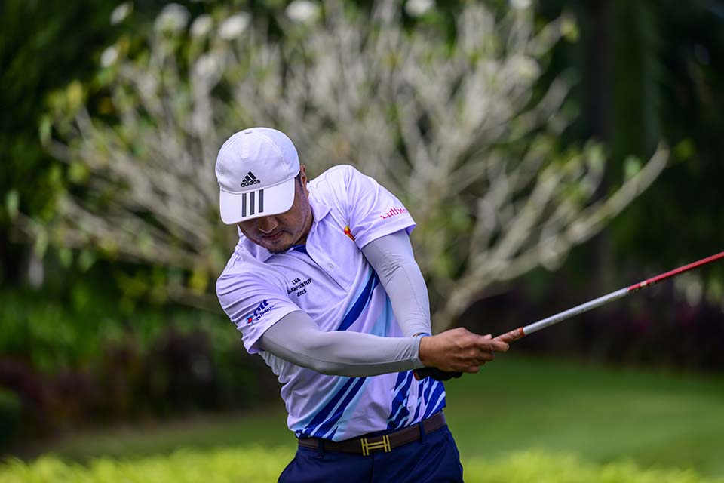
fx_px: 3720
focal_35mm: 185
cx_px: 362
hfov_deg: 11.1
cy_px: 242
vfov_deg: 7.4
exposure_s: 1/1600
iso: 140
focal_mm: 185
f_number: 2.8
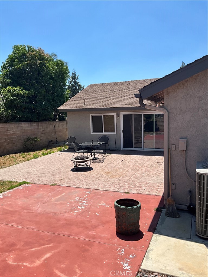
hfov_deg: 48.2
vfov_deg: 61.7
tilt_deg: -7.0
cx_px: 104
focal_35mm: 29
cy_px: 138
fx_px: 232
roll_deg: +2.5
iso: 25
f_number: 1.8
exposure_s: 1/2141
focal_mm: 3
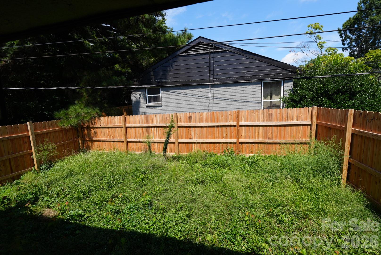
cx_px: 190
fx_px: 169
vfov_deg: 73.8
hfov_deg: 96.7
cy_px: 128
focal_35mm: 16
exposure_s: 1/500
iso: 100
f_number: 4.5
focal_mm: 16
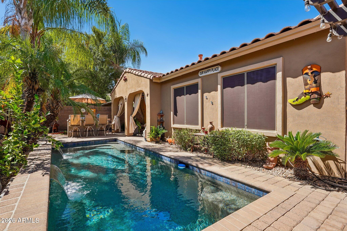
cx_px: 174
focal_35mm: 18
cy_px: 116
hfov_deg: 91.6
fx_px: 169
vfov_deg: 68.9
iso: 400
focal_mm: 17.5
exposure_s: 1/500
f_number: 8
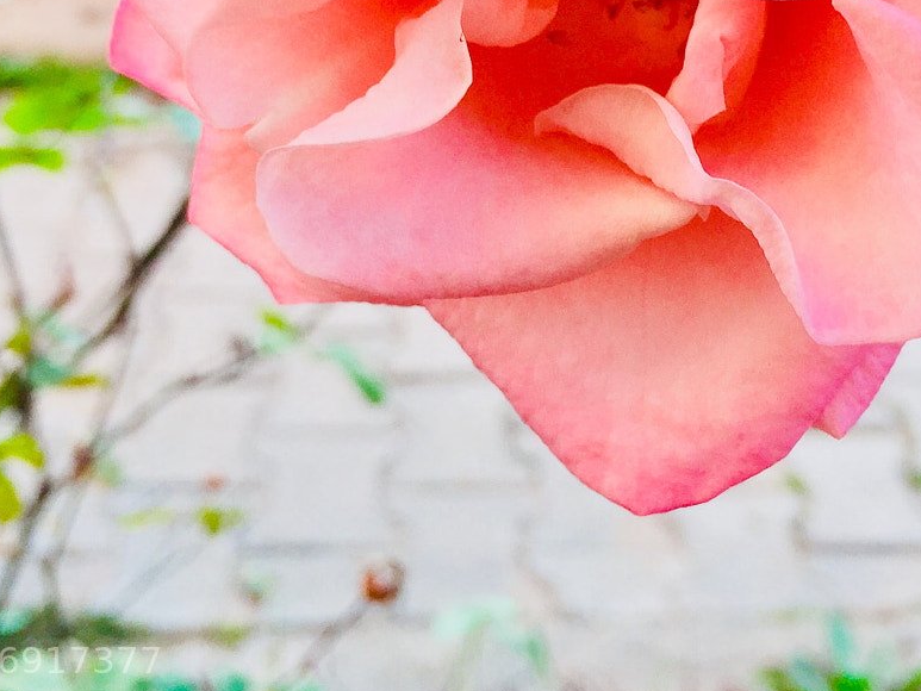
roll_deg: -1.2
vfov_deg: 23.6
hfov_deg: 32.2
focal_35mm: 60
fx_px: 1597
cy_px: 39
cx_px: 491
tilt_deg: -20.5
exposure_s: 1/100
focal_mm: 4.15
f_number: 2.2
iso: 40
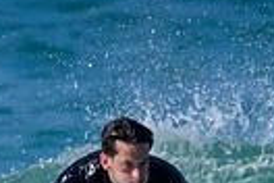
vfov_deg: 0.3
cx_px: 134
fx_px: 36667
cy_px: 327
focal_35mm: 4818
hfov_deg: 0.4
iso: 360
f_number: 6.3
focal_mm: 800
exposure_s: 1/2000
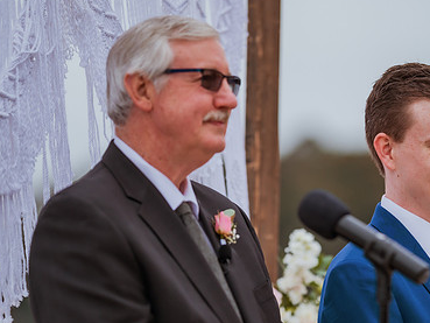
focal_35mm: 204
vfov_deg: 7.3
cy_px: 170
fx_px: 2535
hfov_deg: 9.7
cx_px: 294
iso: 500
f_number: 1.8
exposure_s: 1/3200
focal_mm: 135
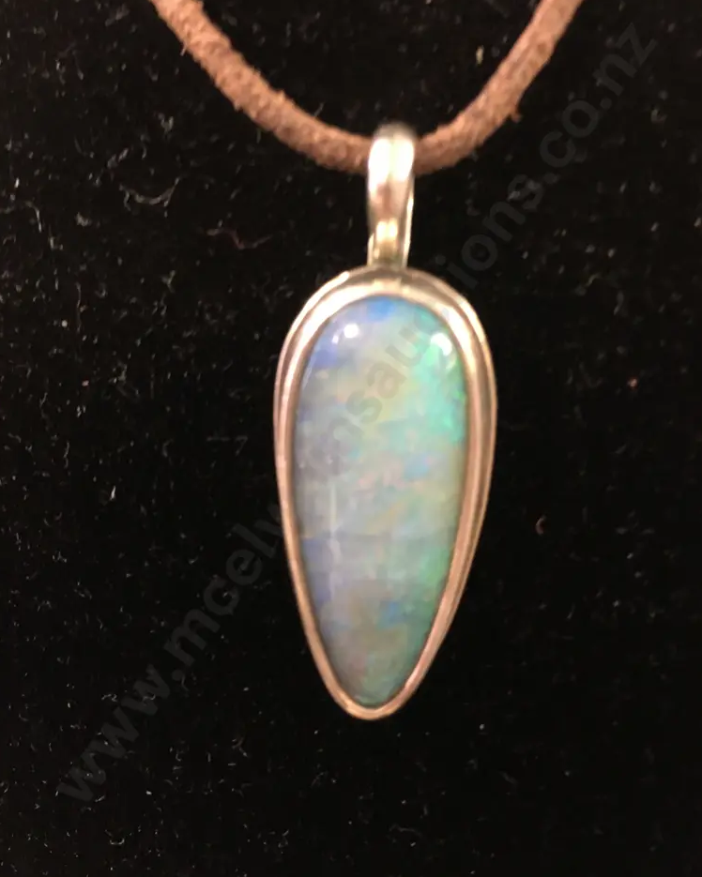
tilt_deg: -30.3
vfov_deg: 57.2
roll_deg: -0.9
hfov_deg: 47.1
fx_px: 805
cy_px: 416
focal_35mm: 31
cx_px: 356
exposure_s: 1/8
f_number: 2.2
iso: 100
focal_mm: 4.15
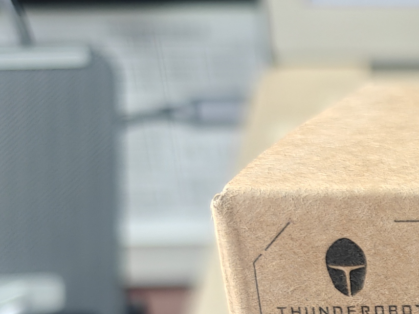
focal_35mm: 115
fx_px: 1392
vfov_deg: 11.8
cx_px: 875
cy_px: 579
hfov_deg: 14.0
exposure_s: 1/163
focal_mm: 6.06
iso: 250
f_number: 1.6
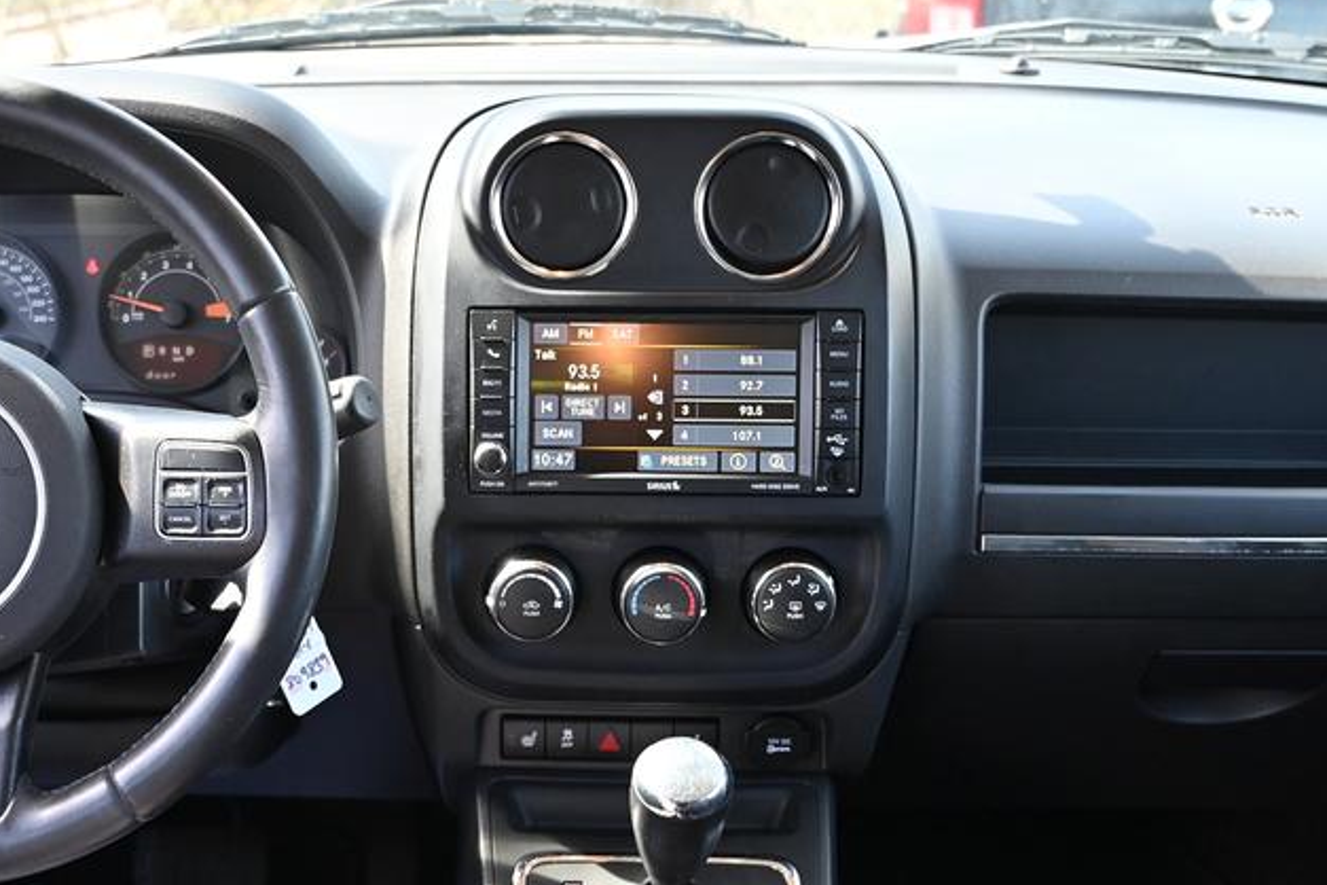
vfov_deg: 27.4
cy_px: 571
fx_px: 1806
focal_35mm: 49
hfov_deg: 40.2
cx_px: 525
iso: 400
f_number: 4
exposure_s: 1/160
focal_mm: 24
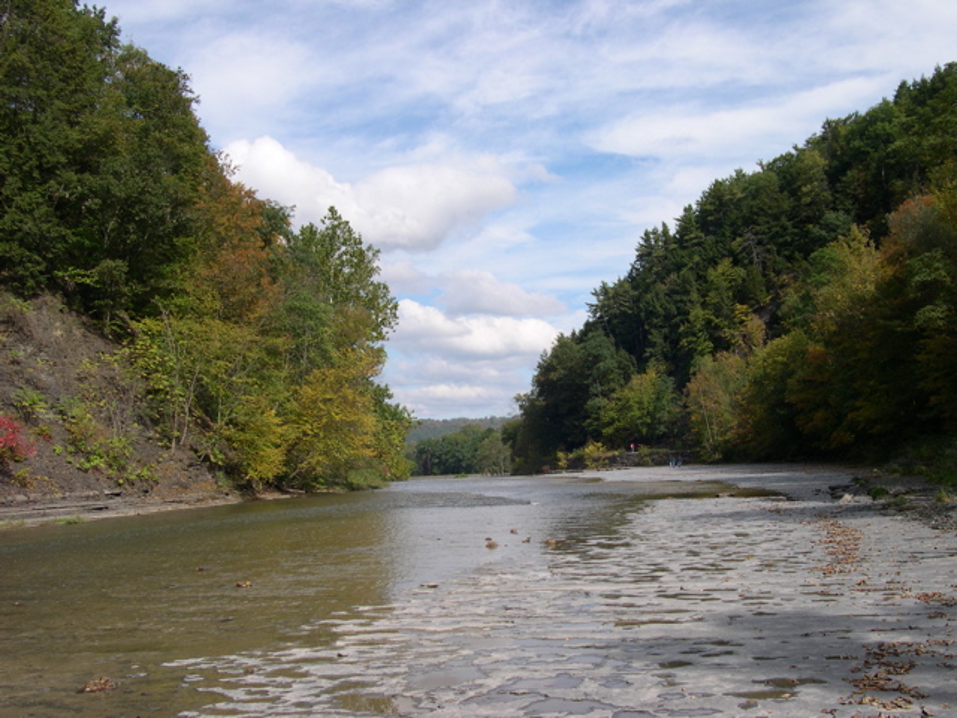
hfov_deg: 49.0
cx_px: 478
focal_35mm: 38
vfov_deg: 37.7
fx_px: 1051
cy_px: 359
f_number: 7.6
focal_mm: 8
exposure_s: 1/168
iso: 100
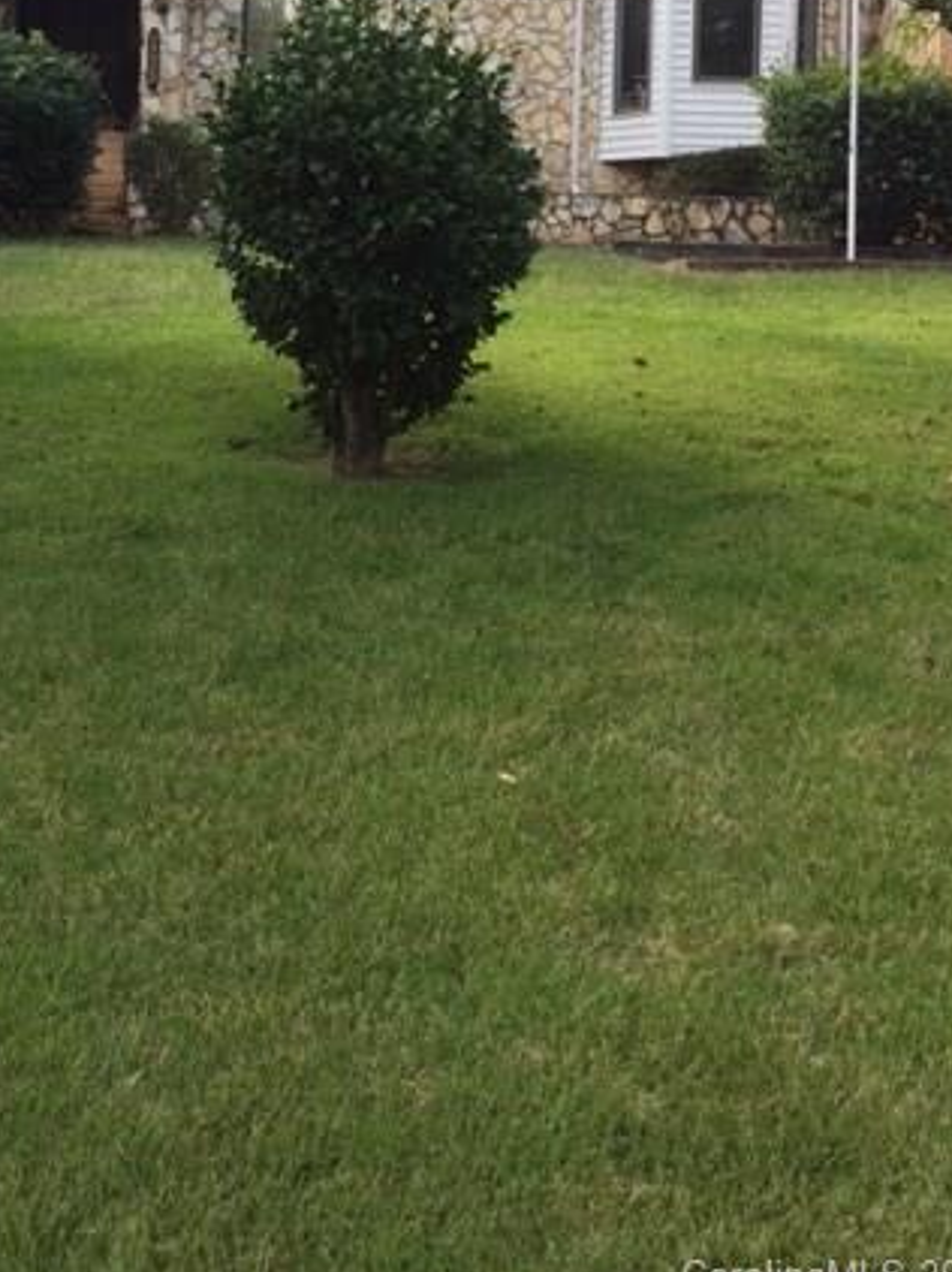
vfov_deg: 41.9
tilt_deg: +0.3
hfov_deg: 32.5
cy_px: 341
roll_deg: -3.0
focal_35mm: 44
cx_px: 304
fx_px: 1615
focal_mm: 4.15
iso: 32
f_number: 2.2
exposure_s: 1/173
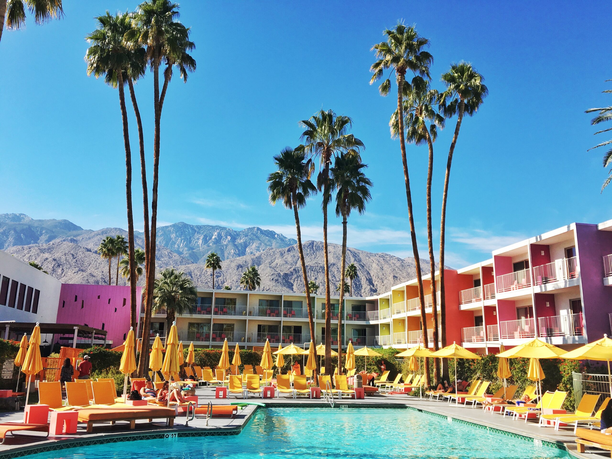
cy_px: 230
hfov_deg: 61.7
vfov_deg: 48.2
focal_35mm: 29
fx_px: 513
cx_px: 306
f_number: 2.2
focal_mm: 4.15
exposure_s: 1/1374
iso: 25
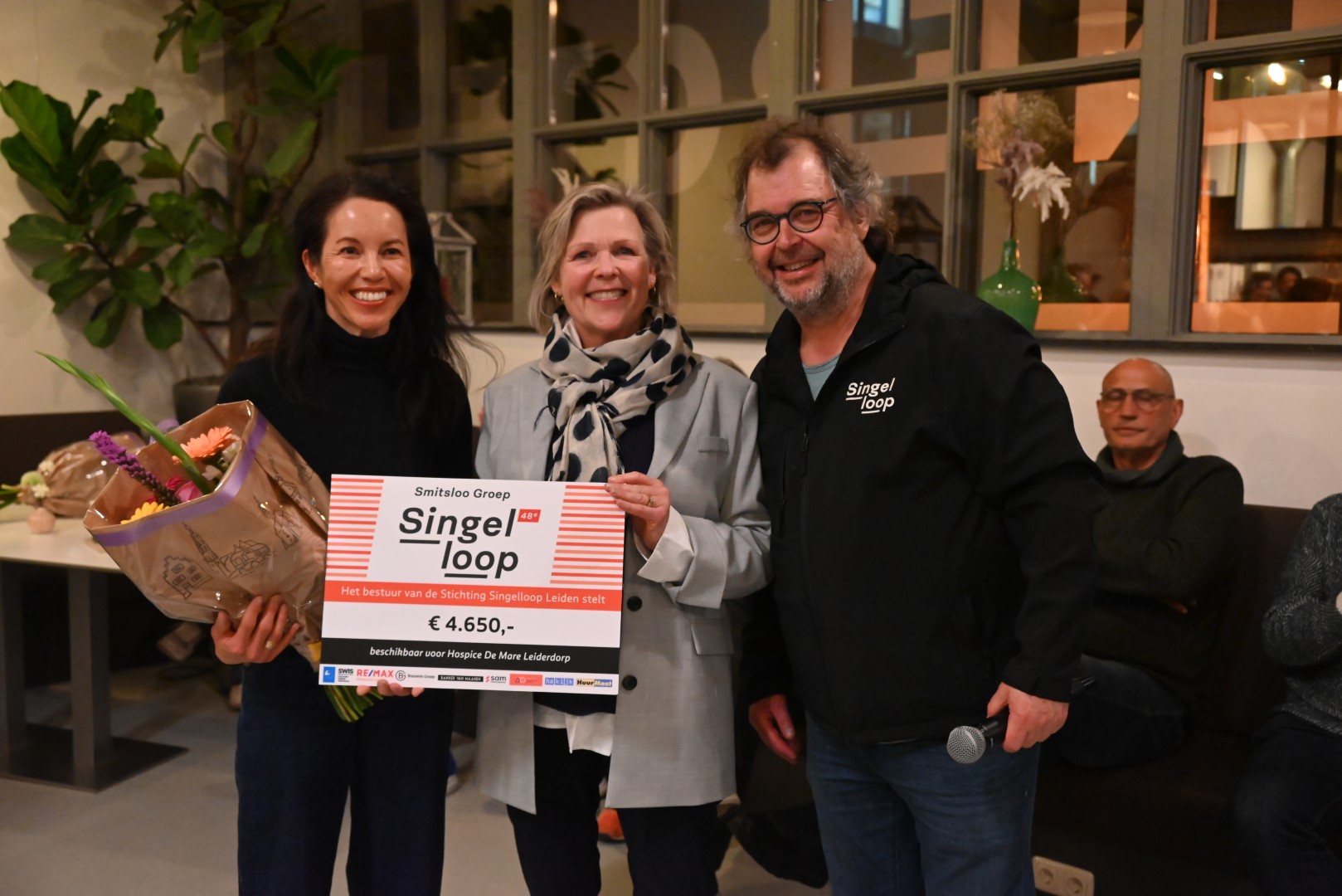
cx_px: 671
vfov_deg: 38.9
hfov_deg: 55.8
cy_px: 448
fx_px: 1268
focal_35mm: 34
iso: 9000
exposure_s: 1/60
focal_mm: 34
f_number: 4.8
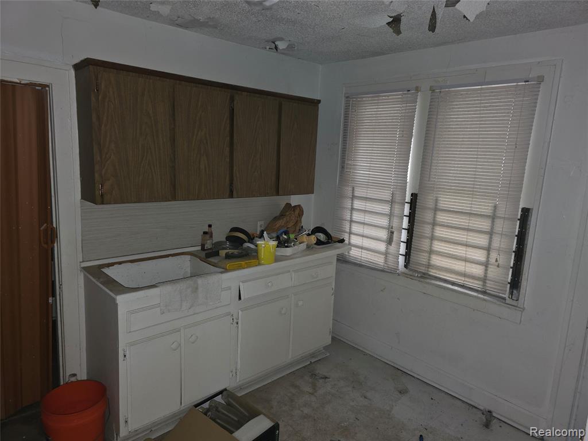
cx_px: 294
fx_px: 391
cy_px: 220
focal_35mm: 23
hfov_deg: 73.9
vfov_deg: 58.9
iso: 125
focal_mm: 6.3
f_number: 1.7
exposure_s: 1/13.4
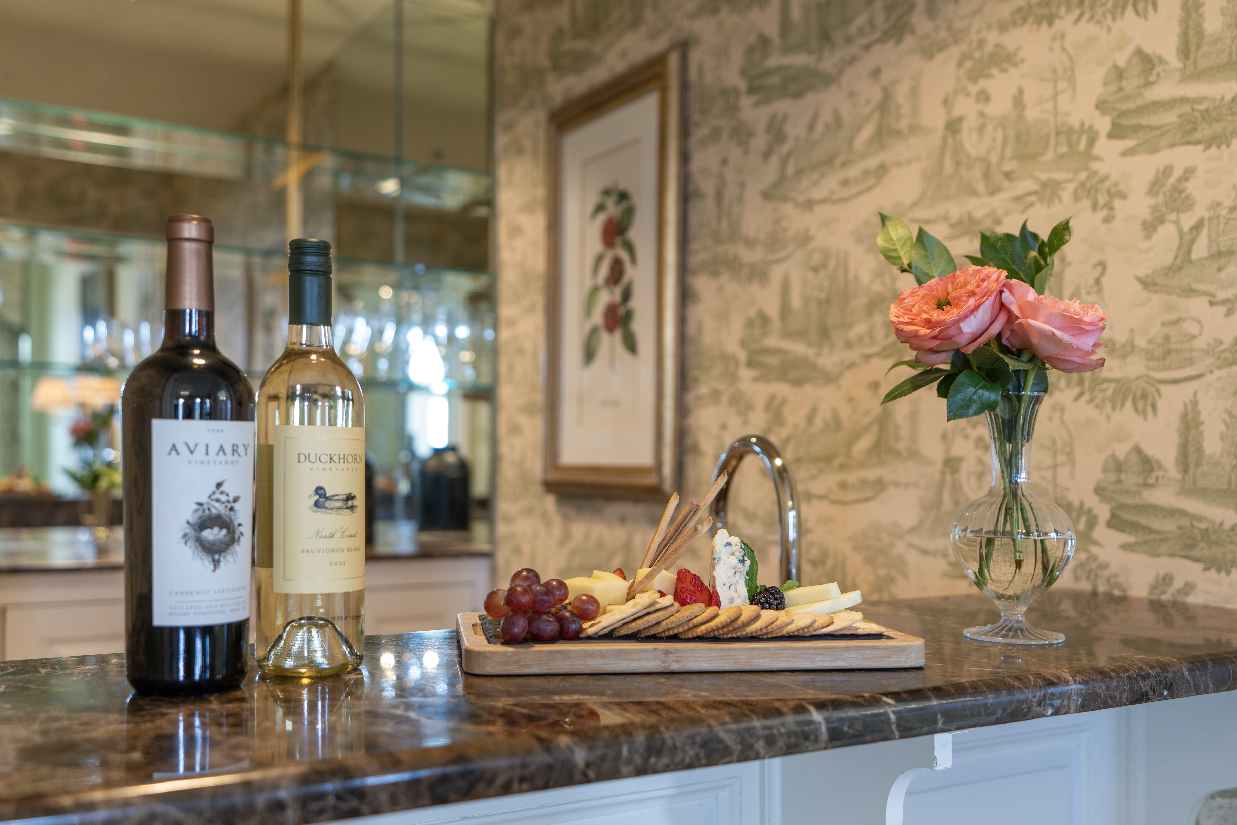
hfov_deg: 54.4
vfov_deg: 37.9
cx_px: 618
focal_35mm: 35
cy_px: 412
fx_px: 1203
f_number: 2.8
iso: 50
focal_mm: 35
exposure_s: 1/6
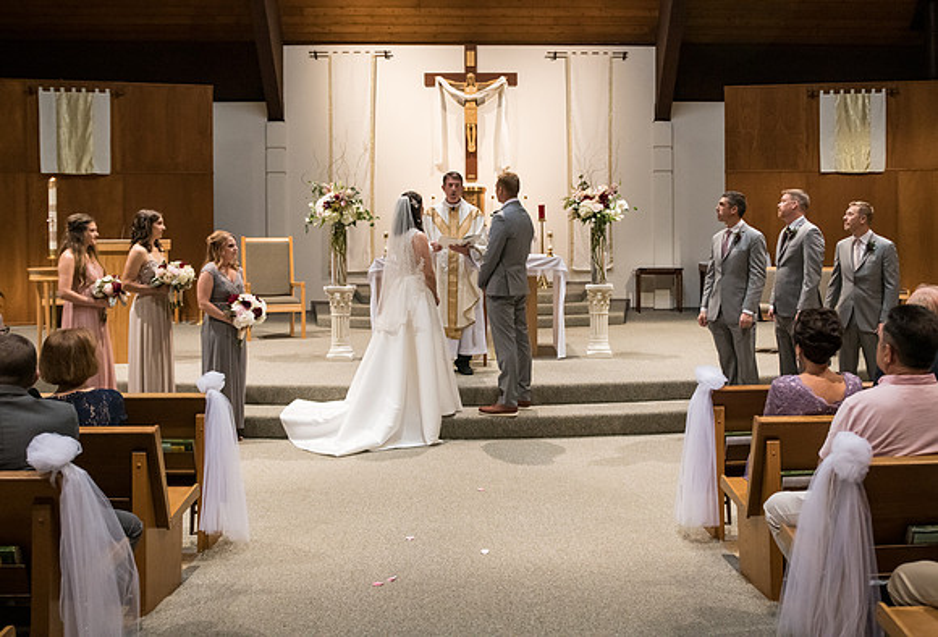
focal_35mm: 41
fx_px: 1065
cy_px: 261
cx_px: 530
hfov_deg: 47.4
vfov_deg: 33.2
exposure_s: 1/320
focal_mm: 34
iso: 2500
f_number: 4
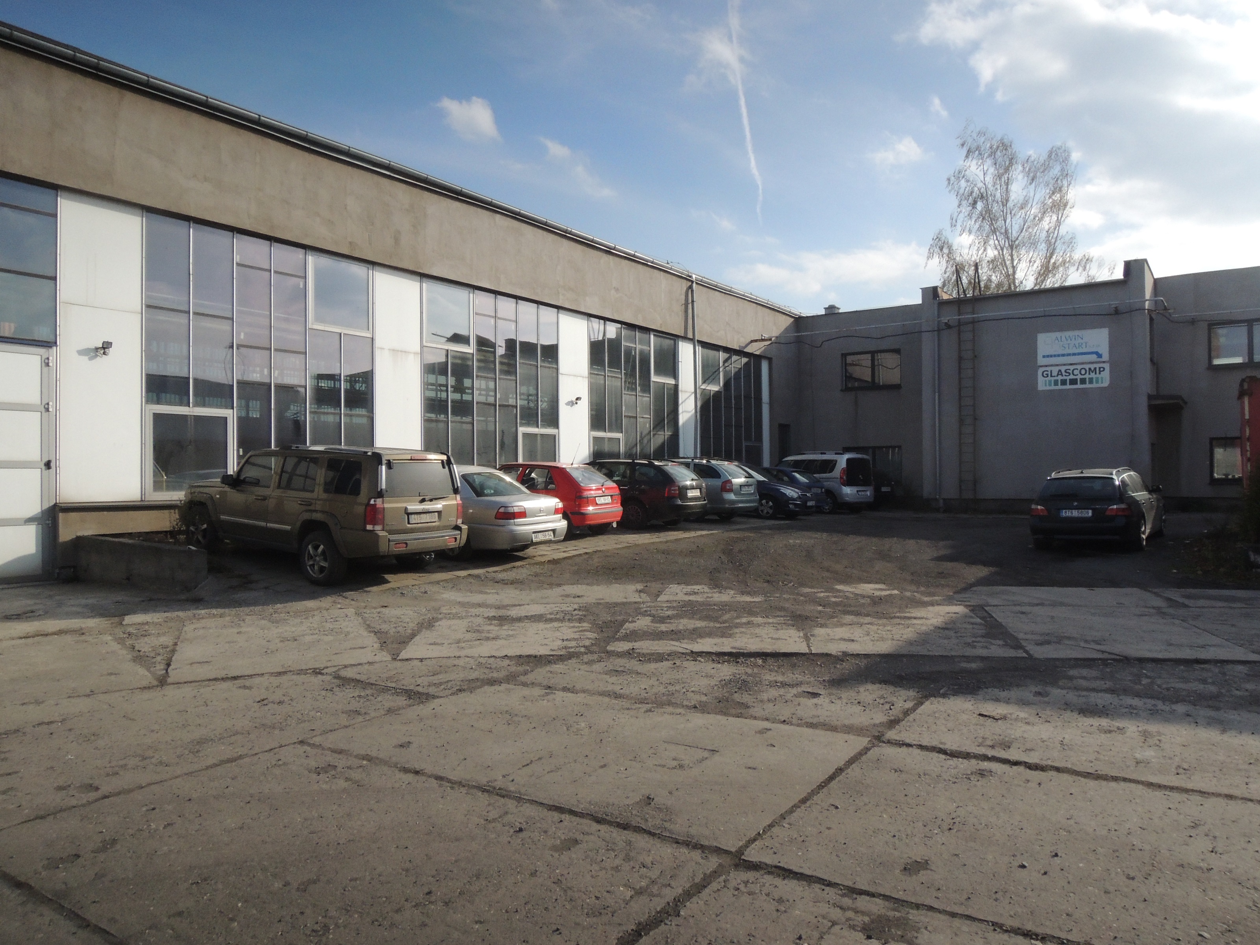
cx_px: 630
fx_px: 874
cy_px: 472
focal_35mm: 24
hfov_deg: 71.6
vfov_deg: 56.8
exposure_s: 1/1600
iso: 400
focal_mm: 4.3
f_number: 5
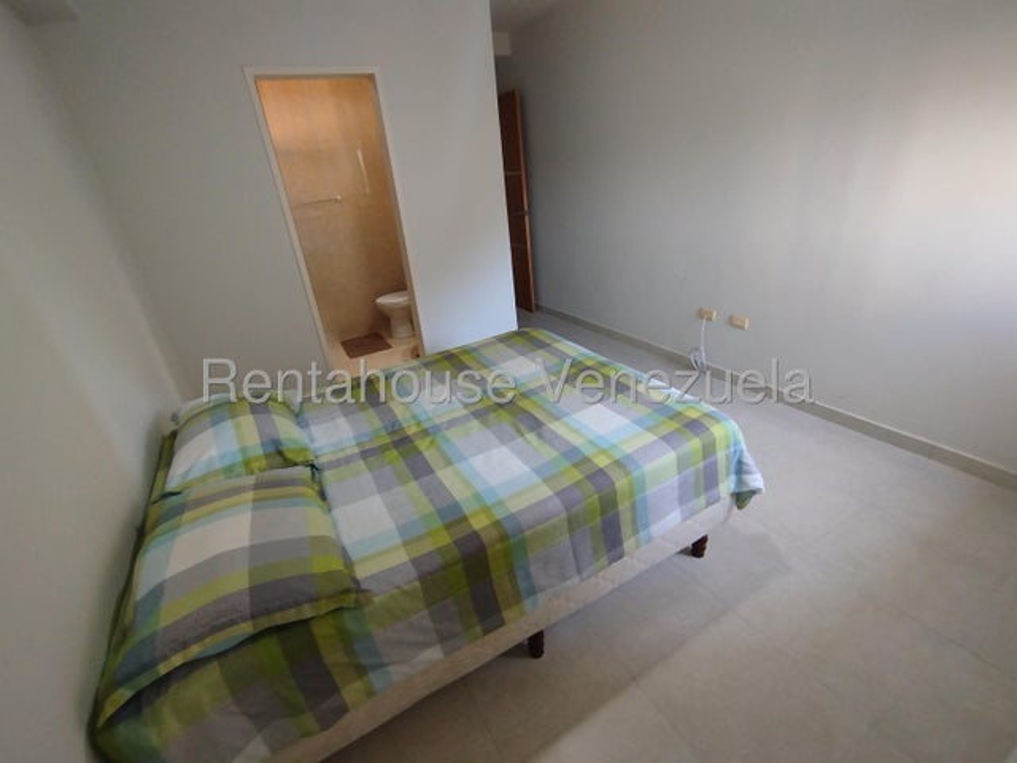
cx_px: 508
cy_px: 382
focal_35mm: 15
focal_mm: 1.65
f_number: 2.2
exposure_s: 1/30
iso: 200
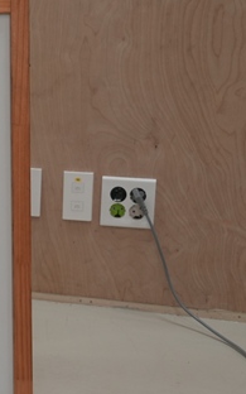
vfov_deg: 18.1
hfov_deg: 11.0
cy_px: 227
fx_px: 1234
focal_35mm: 115
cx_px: -122
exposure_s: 1/250
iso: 800
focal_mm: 37
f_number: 4
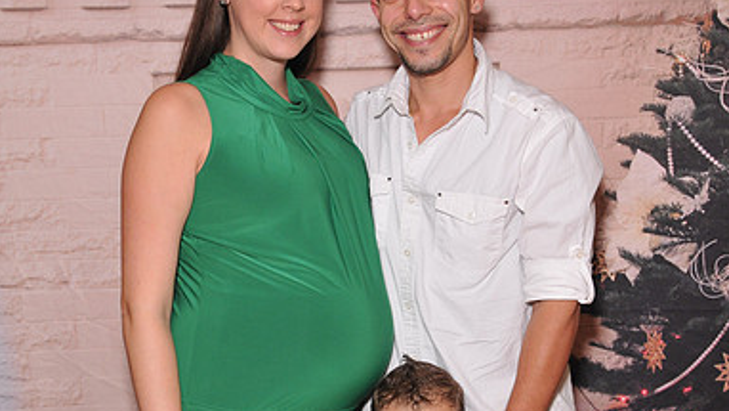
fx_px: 1199
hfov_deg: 33.8
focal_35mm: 62
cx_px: 365
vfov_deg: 19.2
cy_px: 335
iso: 400
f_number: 6.3
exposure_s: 1/125
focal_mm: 26
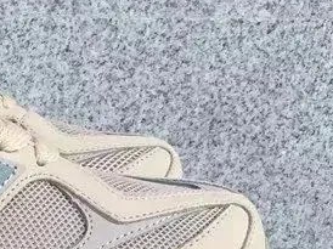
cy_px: 320
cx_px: -105
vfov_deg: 13.9
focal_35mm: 102
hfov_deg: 18.0
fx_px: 980
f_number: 2.4
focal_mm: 3.3
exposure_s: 1/403
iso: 25
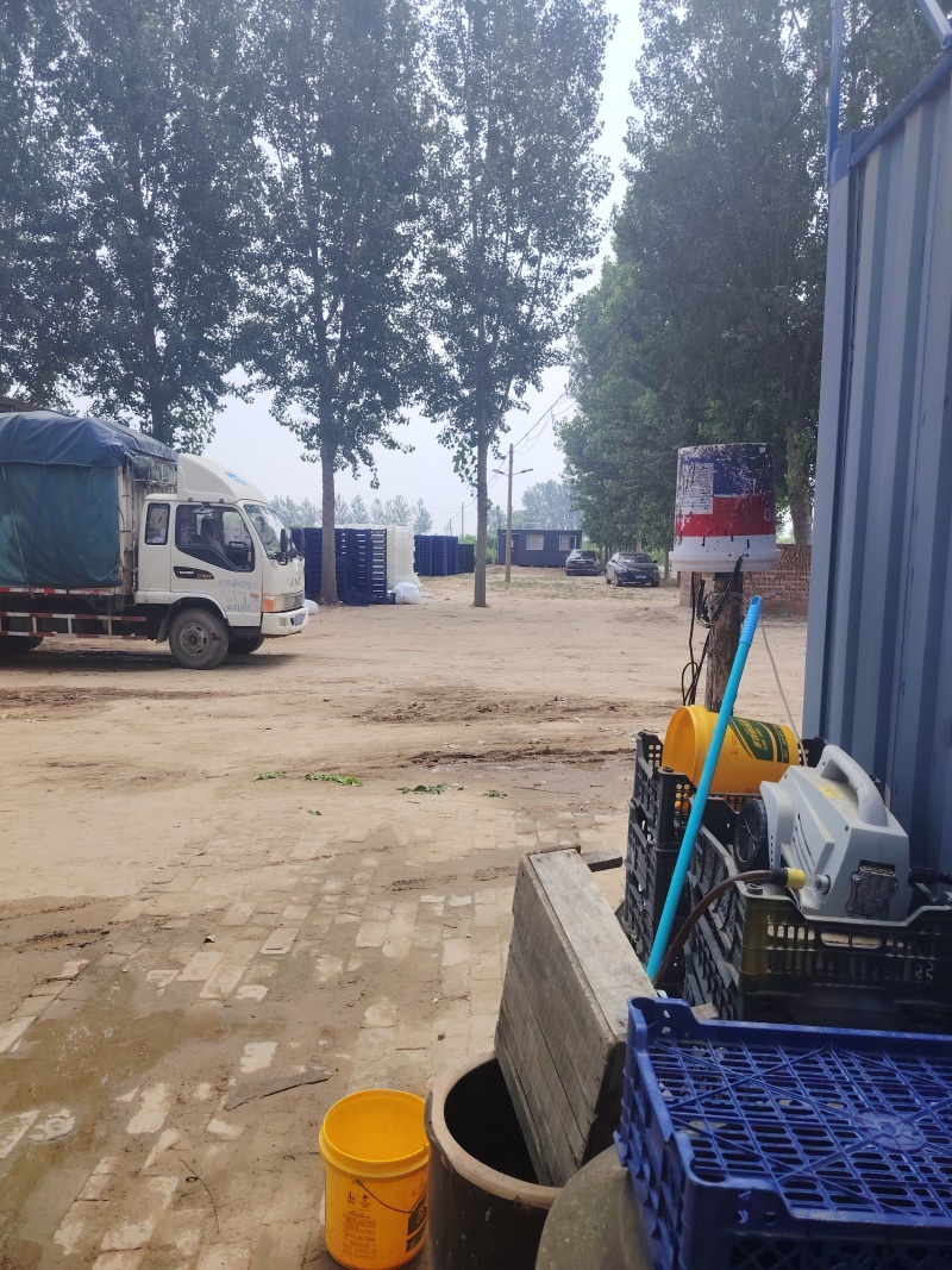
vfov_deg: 71.6
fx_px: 880
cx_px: 476
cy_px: 635
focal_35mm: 24
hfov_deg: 56.8
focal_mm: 5.25
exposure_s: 1/838
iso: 100
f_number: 1.75
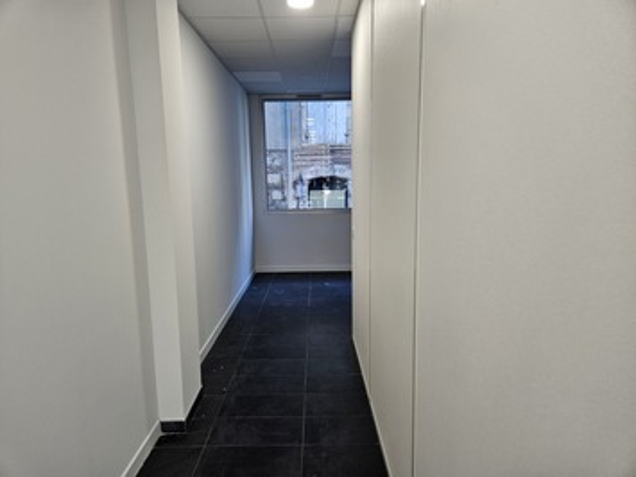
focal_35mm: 23
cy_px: 238
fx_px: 422
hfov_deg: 73.9
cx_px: 318
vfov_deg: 58.9
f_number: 1.8
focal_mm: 5.4
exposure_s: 1/100
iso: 100
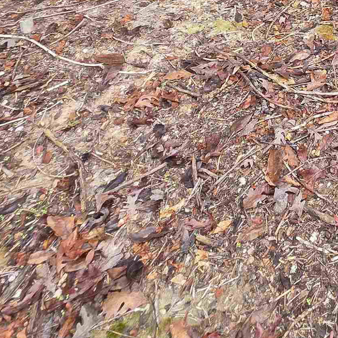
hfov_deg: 33.6
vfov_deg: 30.1
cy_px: -121
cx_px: 391
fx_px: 464
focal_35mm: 42
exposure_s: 1/120
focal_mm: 2.2
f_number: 1.9
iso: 100
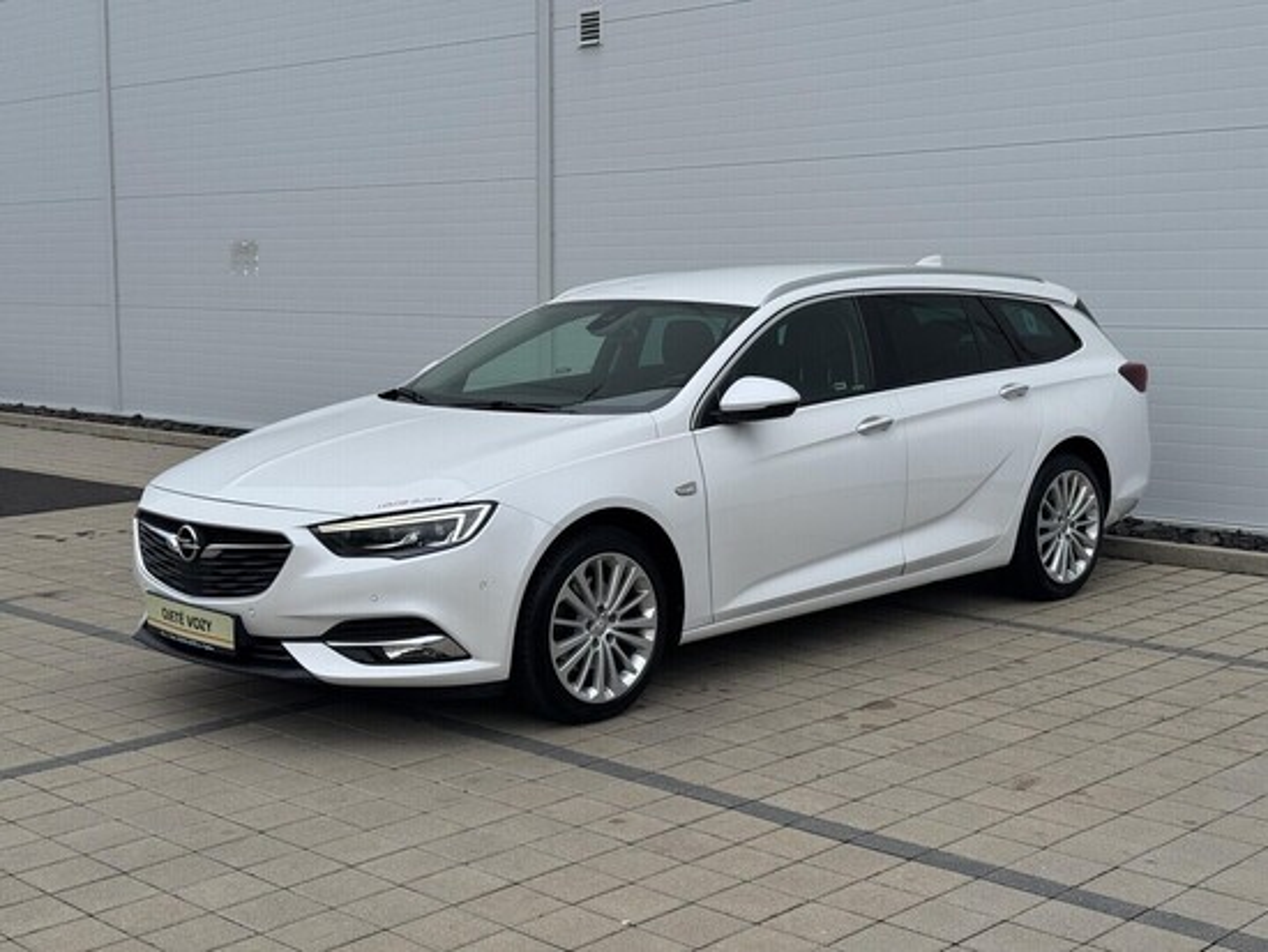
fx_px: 1759
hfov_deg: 39.6
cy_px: 476
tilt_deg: -5.4
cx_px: 634
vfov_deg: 30.3
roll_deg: +0.1
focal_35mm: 48
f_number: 1.78
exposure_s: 1/980
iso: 64
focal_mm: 6.76
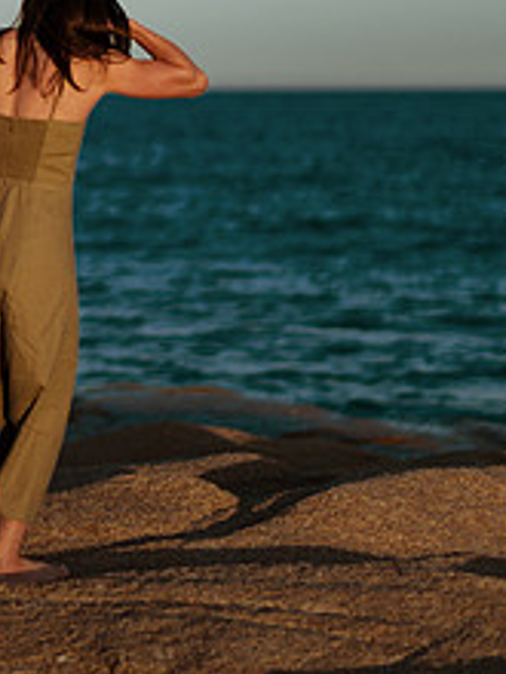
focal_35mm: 147
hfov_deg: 9.8
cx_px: -227
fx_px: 2865
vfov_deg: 13.3
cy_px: 97
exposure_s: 1/8000
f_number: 1.6
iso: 100
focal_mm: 58
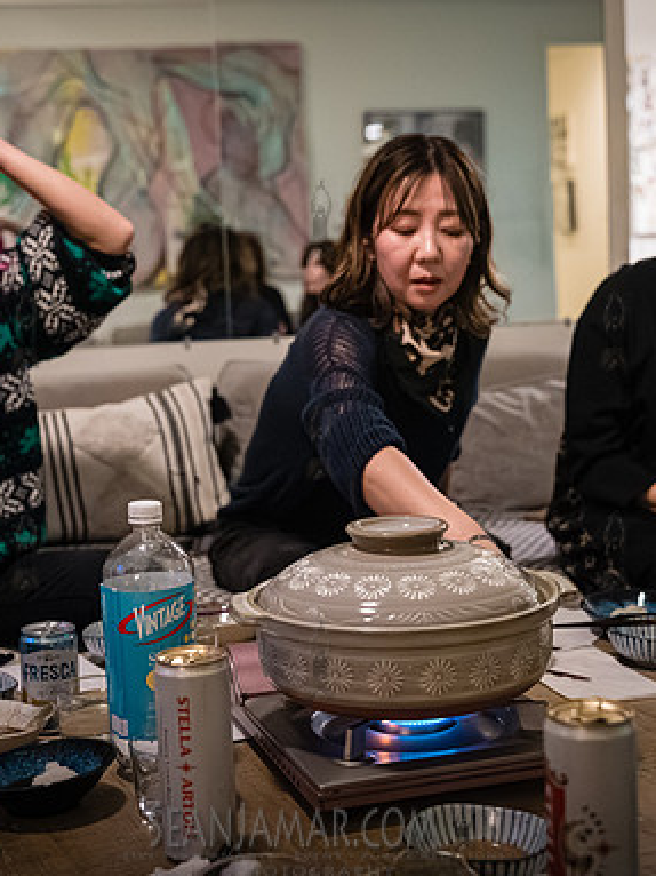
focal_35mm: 51
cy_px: 439
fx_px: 1289
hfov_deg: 28.5
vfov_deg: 37.5
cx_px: 318
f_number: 3.2
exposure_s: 1/320
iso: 12800
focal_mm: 35
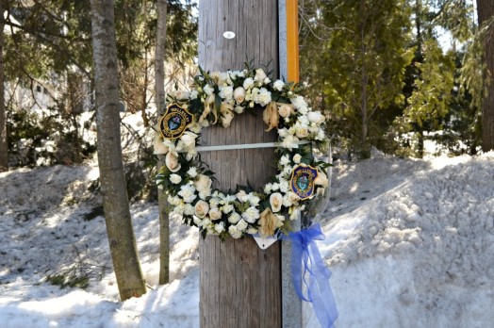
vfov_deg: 47.8
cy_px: 164
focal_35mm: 27
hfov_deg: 67.4
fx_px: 370
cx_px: 247
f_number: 5.6
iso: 125
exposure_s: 1/125
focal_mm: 18
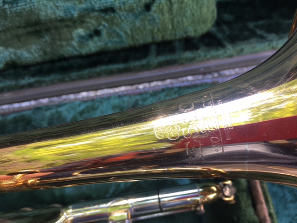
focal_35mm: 29
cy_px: 112
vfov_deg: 48.2
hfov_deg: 61.7
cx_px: 148
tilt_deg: -67.0
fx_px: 249
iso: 25
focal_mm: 4.15
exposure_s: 1/50
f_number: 2.2
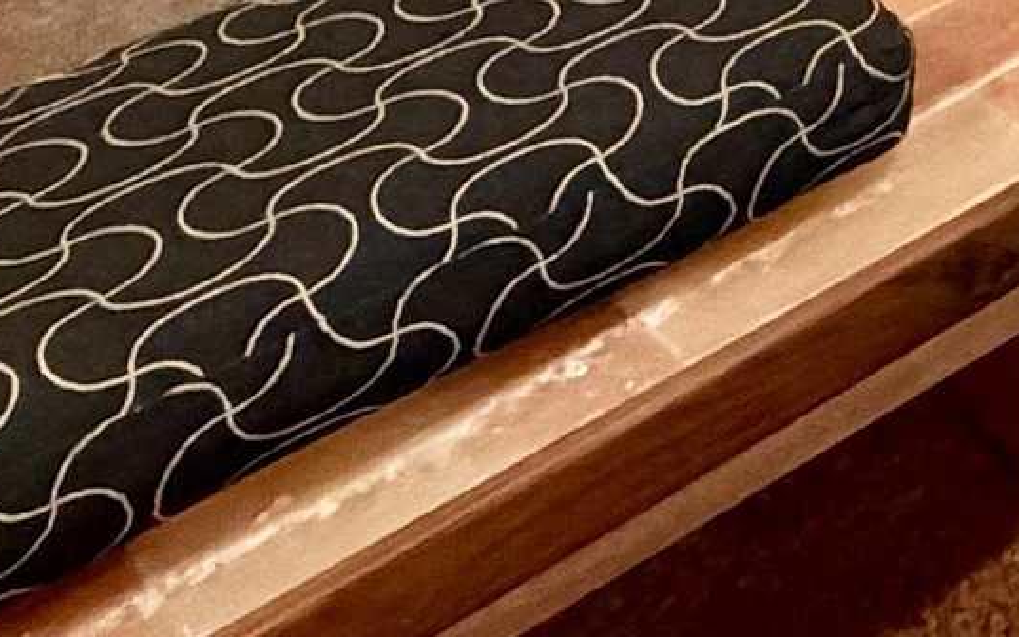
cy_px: -1280
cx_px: 2222
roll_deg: -0.6
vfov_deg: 10.6
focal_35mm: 85
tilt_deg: -2.9
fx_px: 2361
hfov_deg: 16.3
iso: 640
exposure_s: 1/60
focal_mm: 2.22
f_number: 2.2
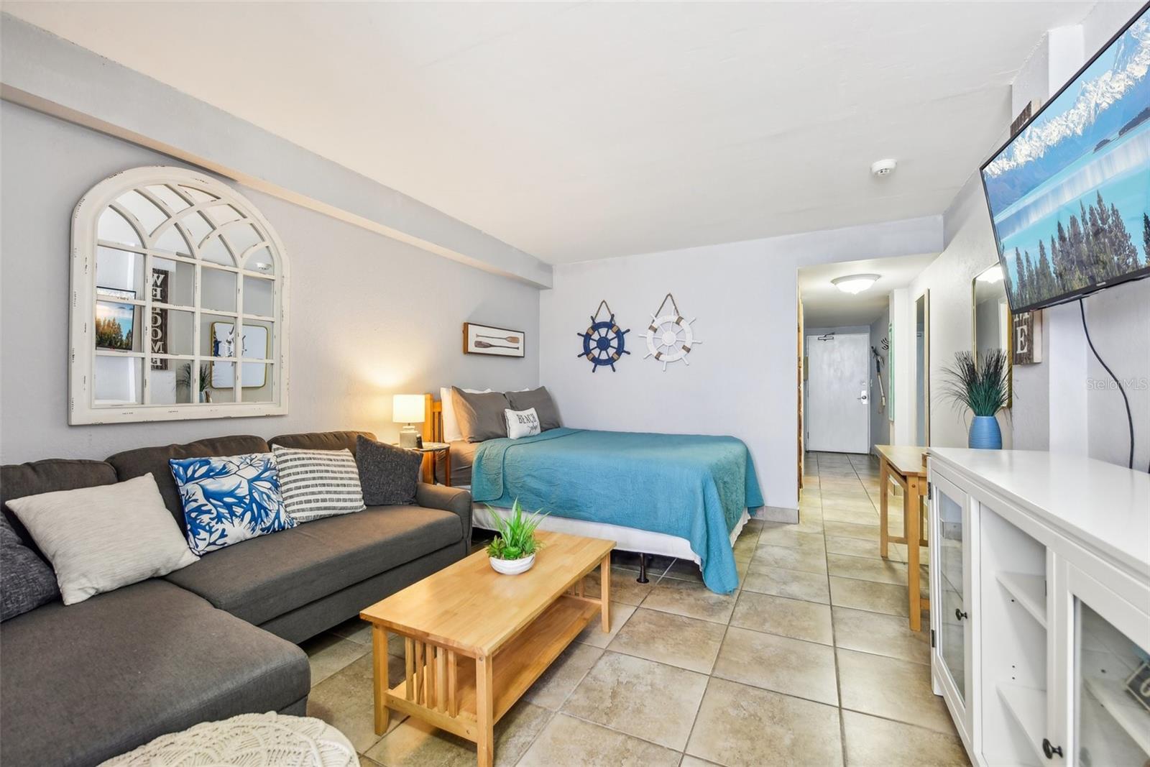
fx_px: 479
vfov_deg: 77.3
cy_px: 384
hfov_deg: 100.4
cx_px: 575
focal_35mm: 15
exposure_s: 1/6
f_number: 8
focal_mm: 15
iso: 400
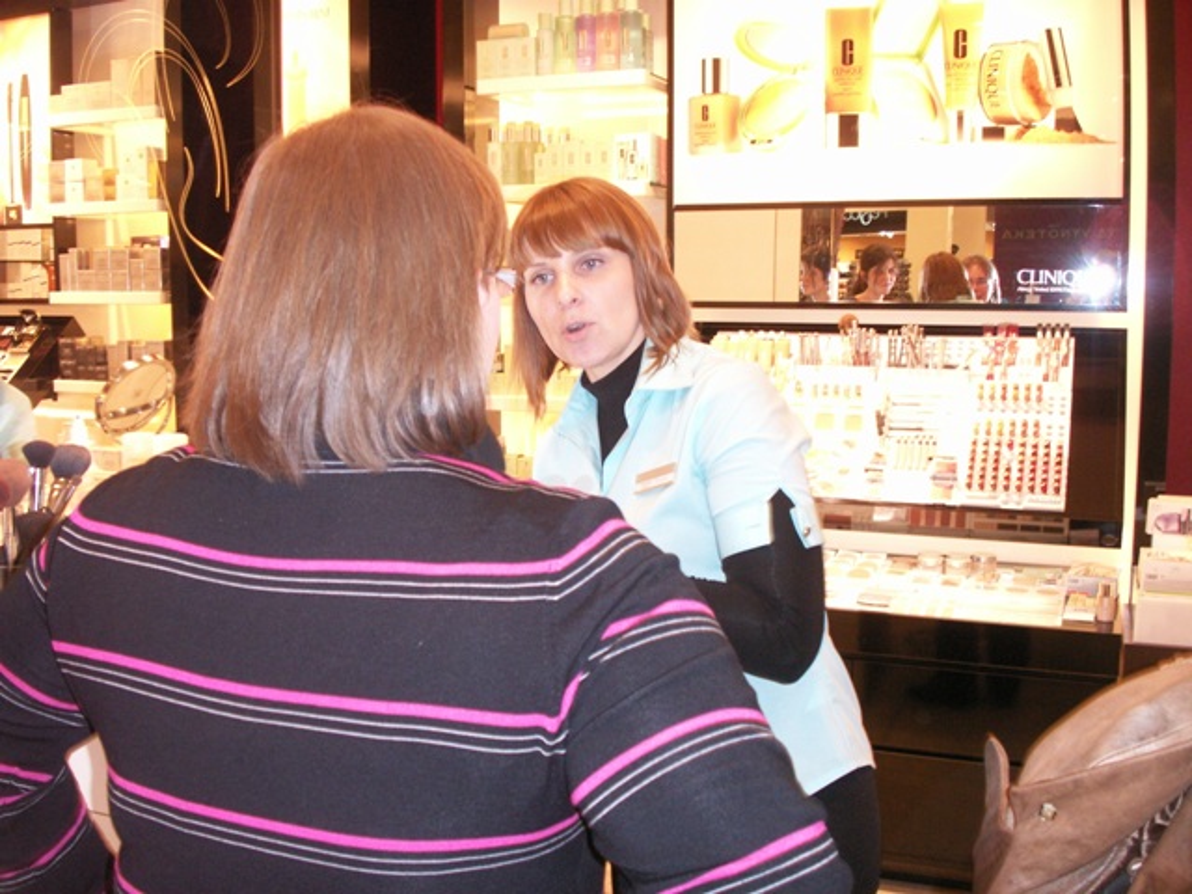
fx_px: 1274
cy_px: 447
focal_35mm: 37
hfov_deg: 50.1
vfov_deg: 38.7
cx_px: 596
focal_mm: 7.7
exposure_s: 1/40
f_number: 3.5
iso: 160
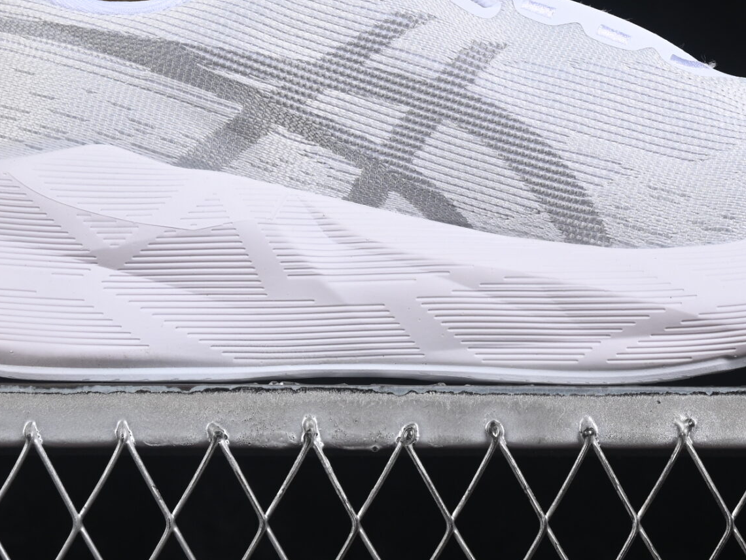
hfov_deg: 12.2
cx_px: 443
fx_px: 3491
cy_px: 43
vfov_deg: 9.1
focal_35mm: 162
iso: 160
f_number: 8
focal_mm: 50
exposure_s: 1/80
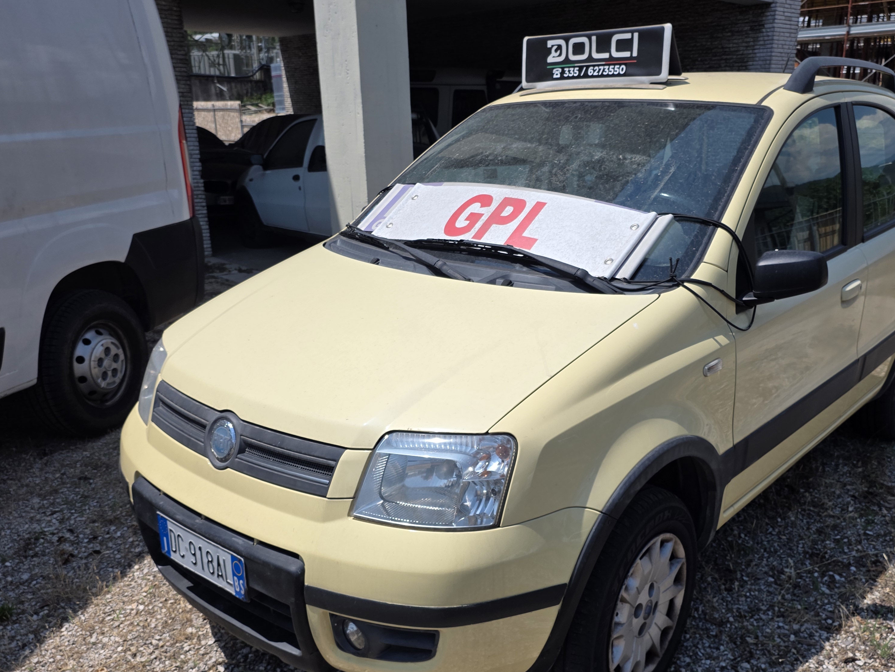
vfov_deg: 45.3
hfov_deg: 57.9
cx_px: 533
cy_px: 389
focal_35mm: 31
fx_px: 802
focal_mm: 6.25
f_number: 1.7
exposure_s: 1/7944
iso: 80
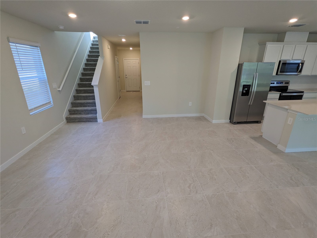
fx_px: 147
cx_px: 158
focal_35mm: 16
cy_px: 119
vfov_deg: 78.1
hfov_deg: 94.5
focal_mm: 2.22
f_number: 2.2
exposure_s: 1/30
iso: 46
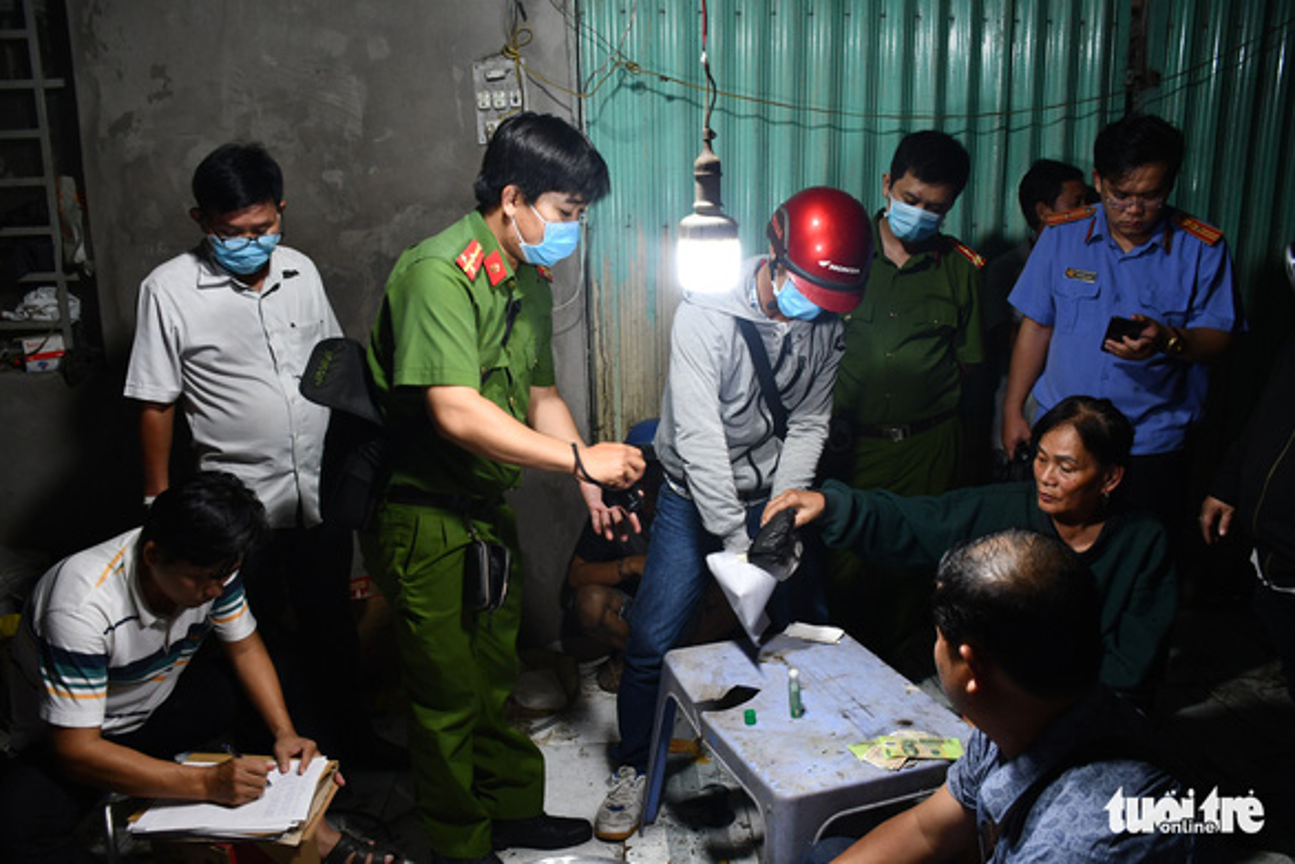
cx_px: 648
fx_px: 971
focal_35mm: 27
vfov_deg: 48.0
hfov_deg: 67.4
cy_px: 432
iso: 800
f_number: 3.5
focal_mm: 18
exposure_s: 1/50
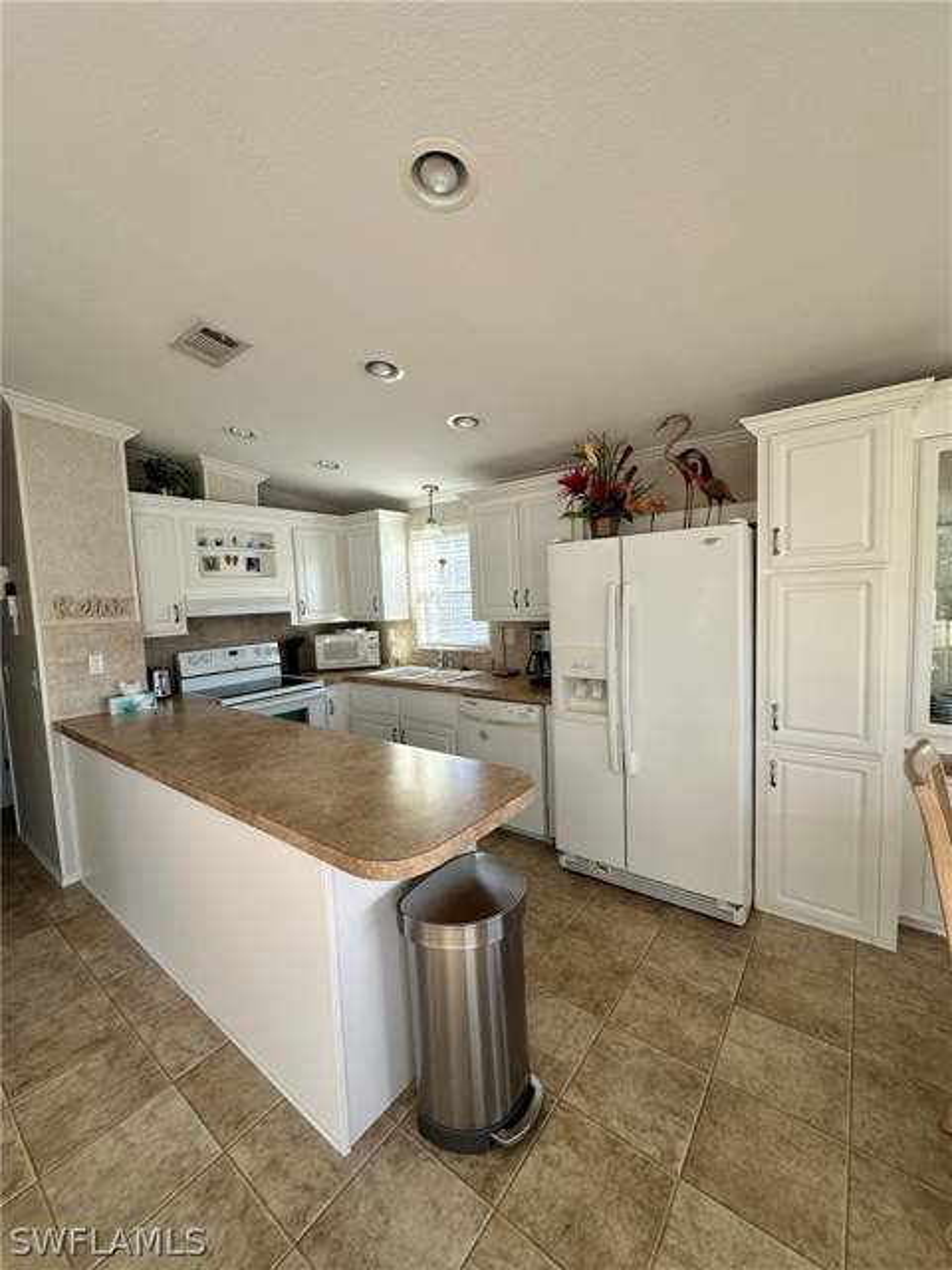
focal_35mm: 14
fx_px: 513
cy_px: 635
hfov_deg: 85.7
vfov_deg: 102.1
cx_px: 476
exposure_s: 1/99
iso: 64
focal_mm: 2.22
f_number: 2.2
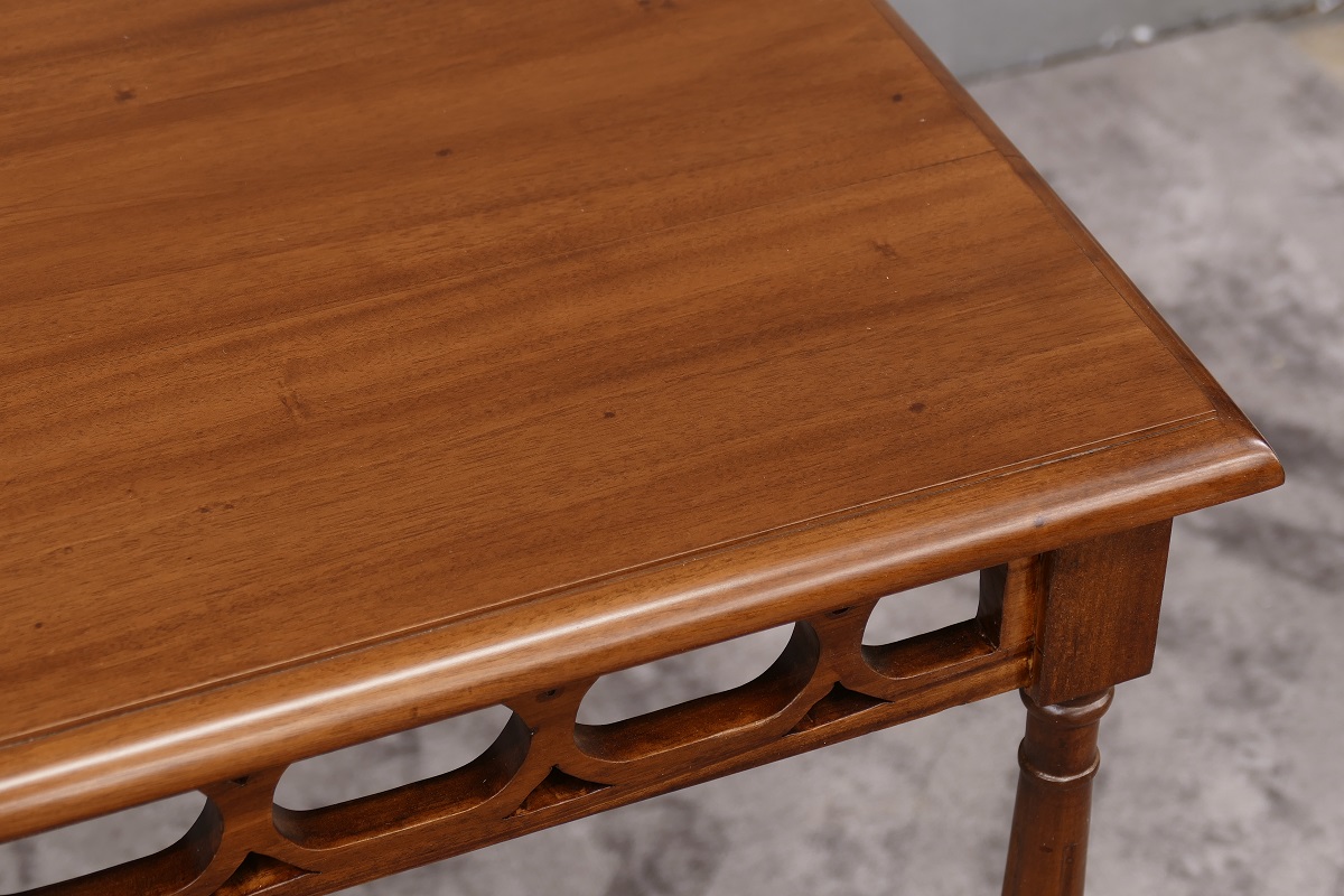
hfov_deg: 24.5
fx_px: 3098
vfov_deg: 16.5
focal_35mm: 83
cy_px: 448
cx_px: 672
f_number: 3.7
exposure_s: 1/2.5
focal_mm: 30.31
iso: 125
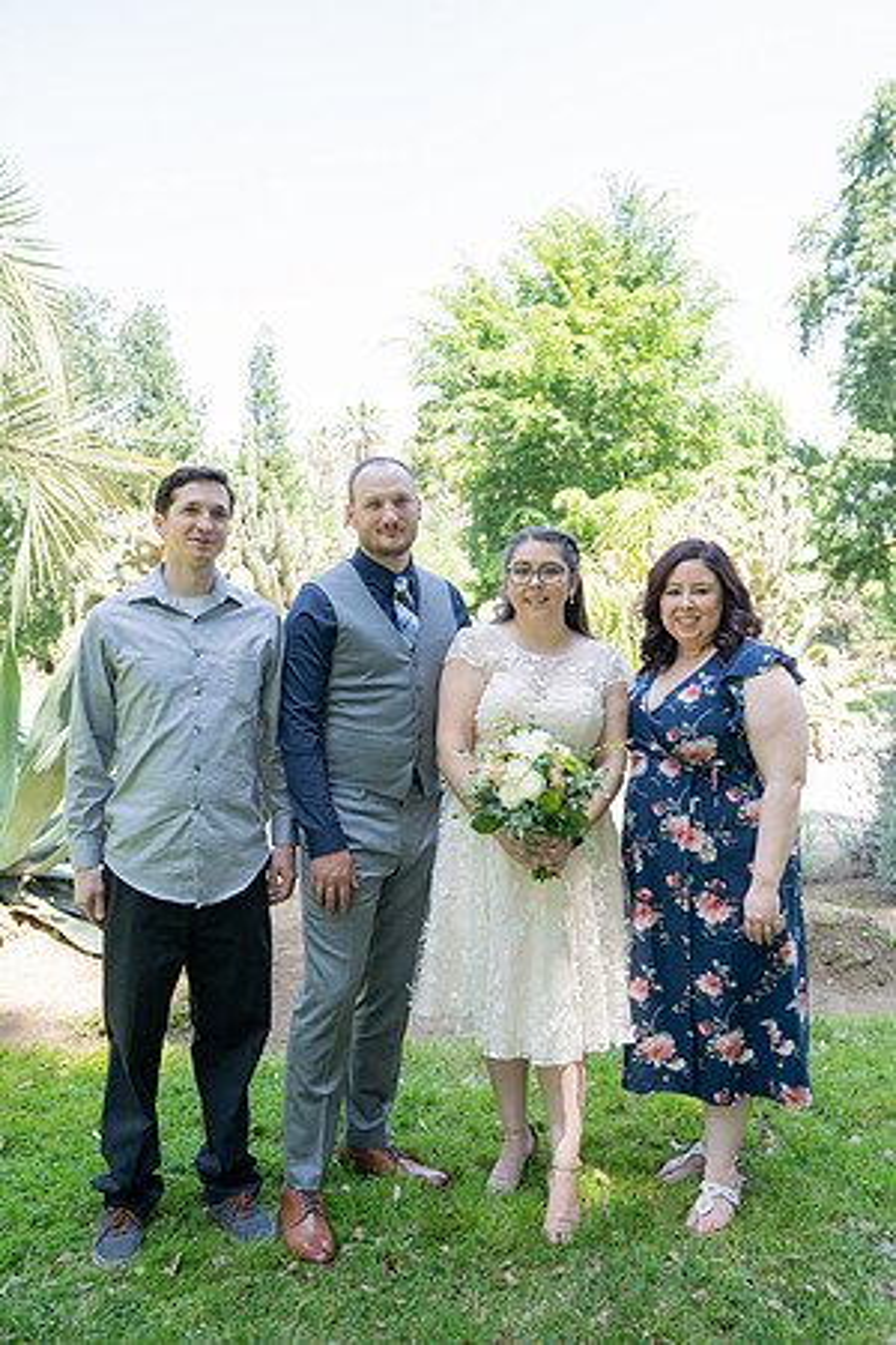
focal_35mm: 32
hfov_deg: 41.1
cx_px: 448
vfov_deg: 58.7
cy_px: 672
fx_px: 1195
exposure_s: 1/250
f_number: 4
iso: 250
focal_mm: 32
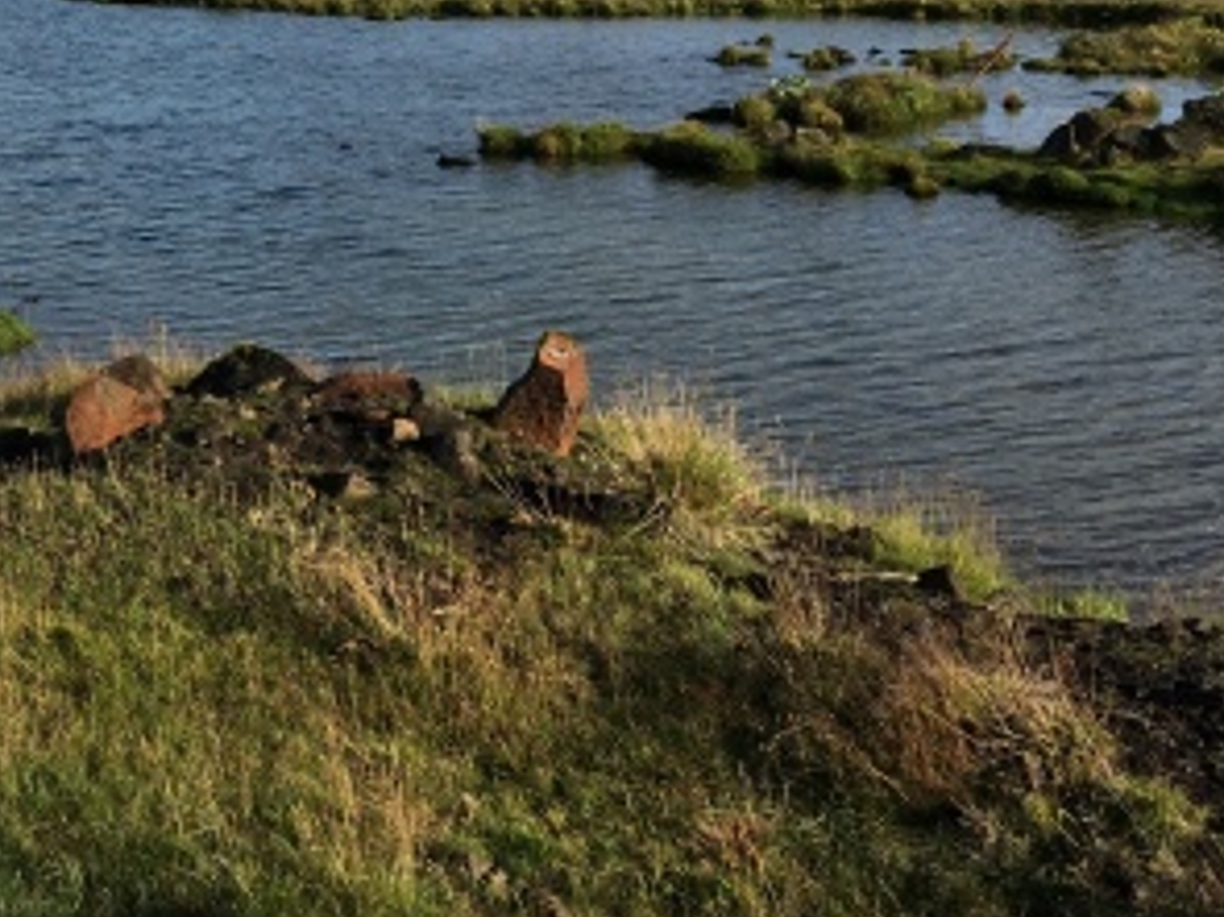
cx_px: 108
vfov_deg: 22.6
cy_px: 50
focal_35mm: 63
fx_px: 2227
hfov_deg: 29.4
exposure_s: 1/1425
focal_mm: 4.15
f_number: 2.2
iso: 25
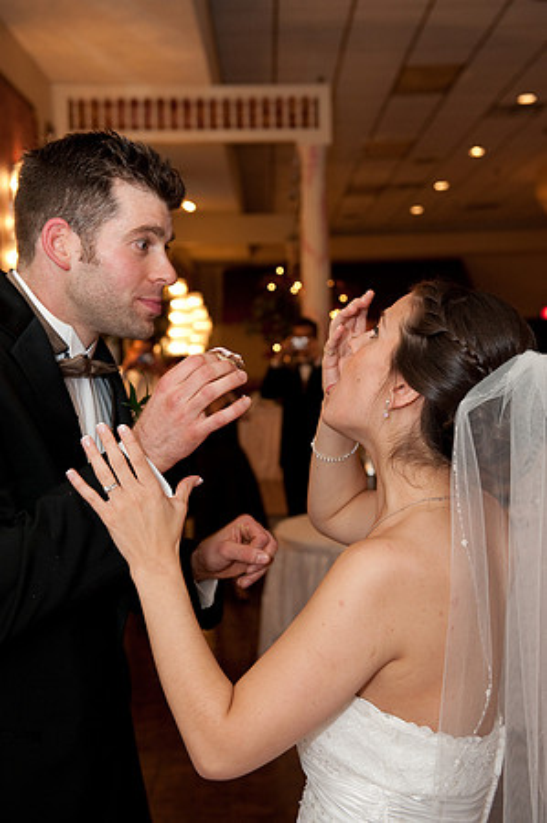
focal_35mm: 50
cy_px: 412
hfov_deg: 26.9
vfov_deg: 39.6
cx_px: 274
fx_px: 1142
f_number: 4.5
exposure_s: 1/60
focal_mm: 50
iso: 1250
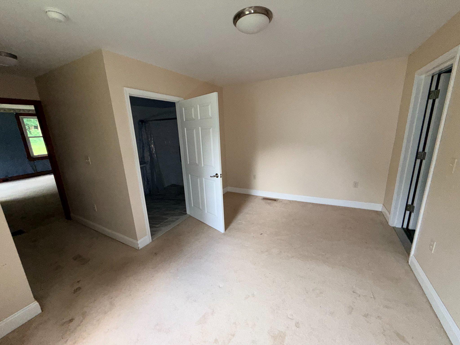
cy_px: 172
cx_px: 230
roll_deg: +2.6
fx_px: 186
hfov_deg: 102.1
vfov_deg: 85.7
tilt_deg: -13.0
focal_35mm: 14
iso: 160
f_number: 2.2
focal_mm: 2.22
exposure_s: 1/92
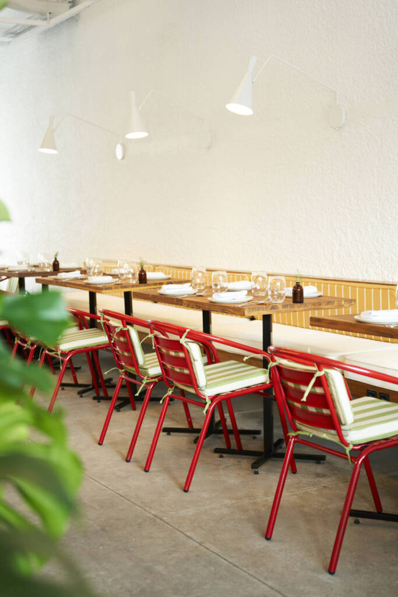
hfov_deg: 21.9
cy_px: 298
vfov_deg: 32.4
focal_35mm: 62
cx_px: 199
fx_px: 1028
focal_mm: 62
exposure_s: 1/100
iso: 320
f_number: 2.8
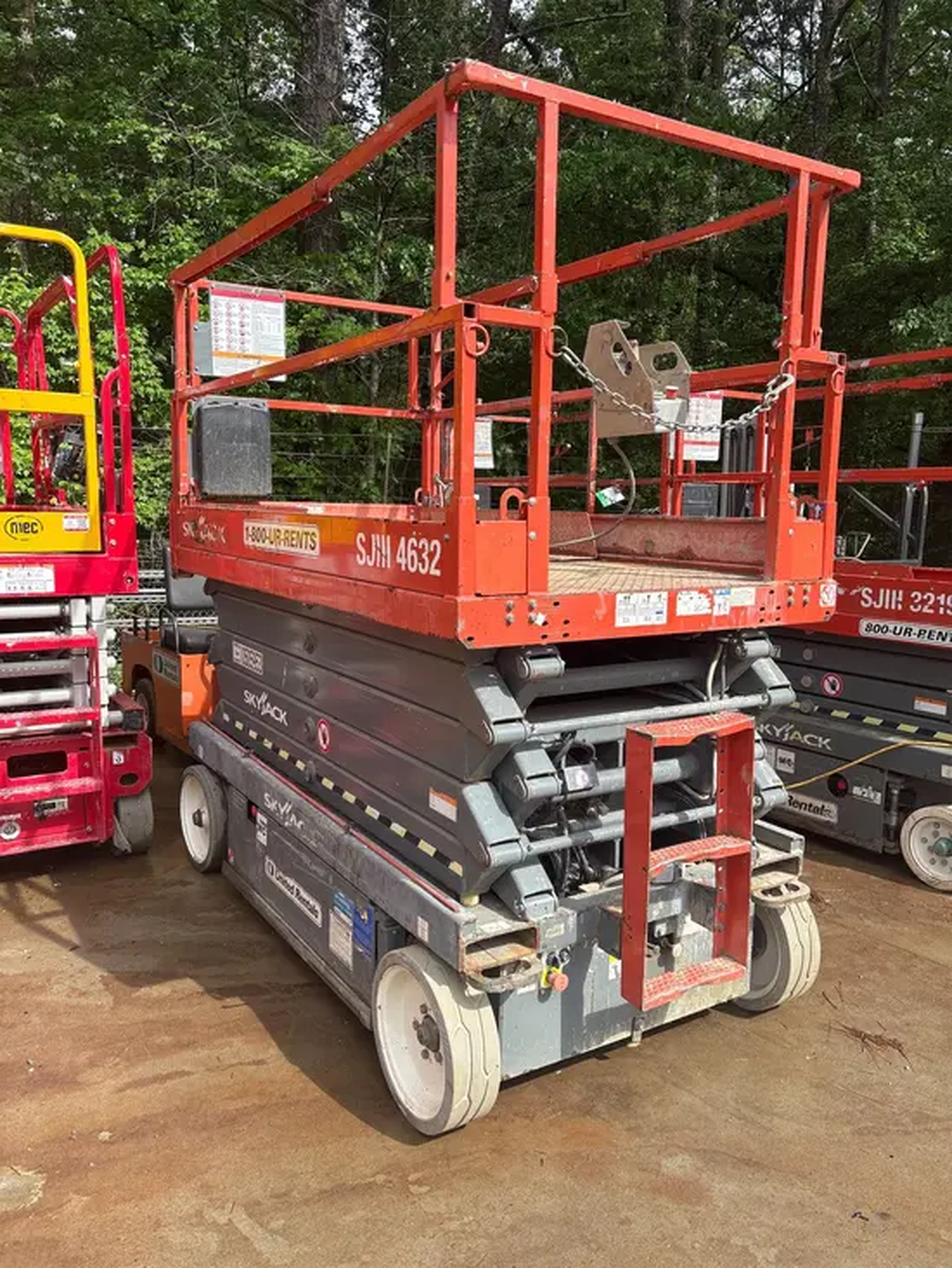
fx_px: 953
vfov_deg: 67.3
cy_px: 634
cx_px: 476
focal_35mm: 26
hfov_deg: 53.1
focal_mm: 5.96
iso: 50
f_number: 1.6
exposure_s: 1/1381
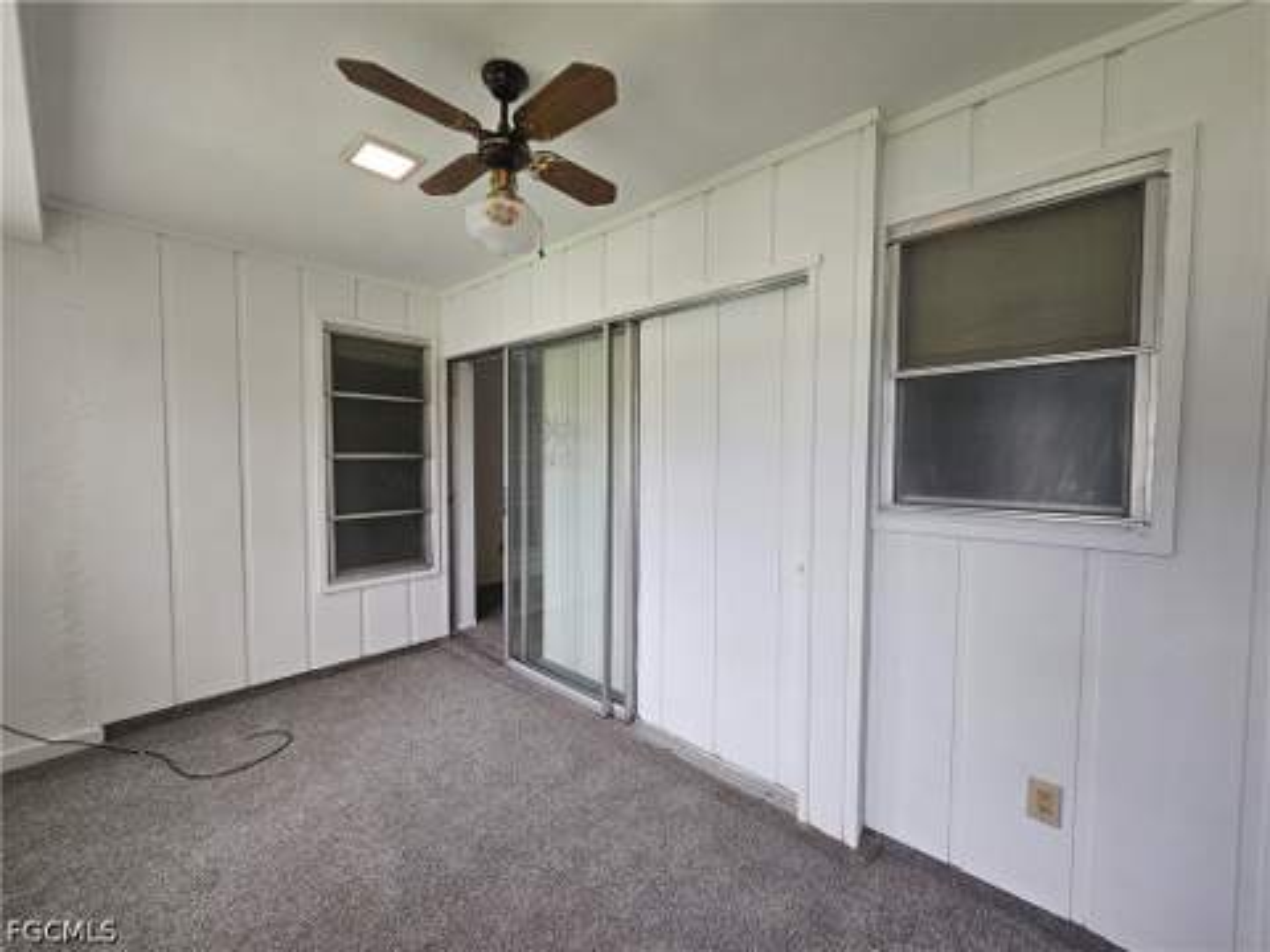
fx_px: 477
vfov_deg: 89.9
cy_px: 476
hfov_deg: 106.2
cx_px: 635
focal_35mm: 13
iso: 64
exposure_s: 1/60
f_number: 2.2
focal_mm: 2.2
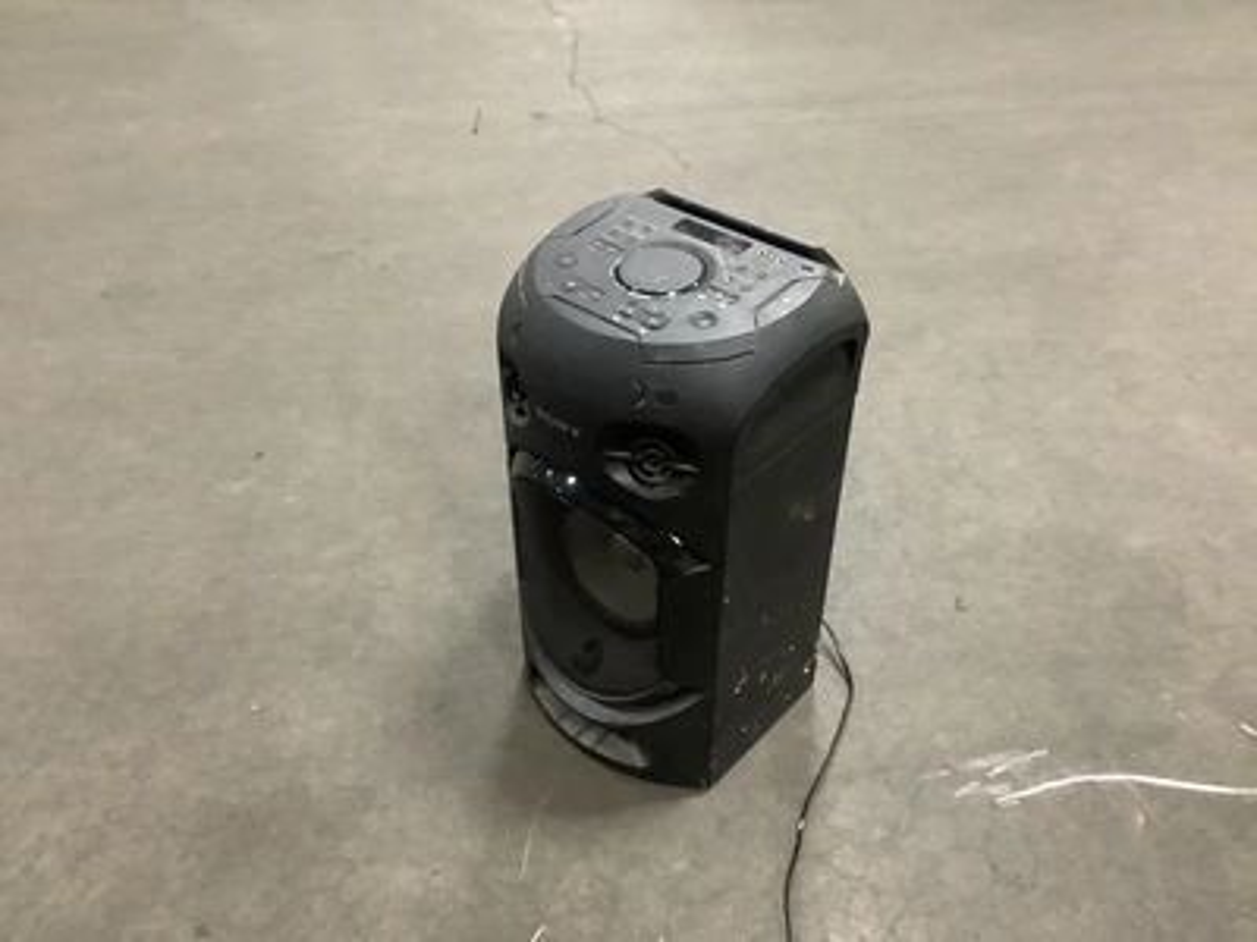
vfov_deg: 45.4
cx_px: 628
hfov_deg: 58.4
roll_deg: +0.7
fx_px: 1126
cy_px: 471
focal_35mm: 31
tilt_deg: -37.8
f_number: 2.4
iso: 500
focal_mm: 3.3
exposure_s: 1/30
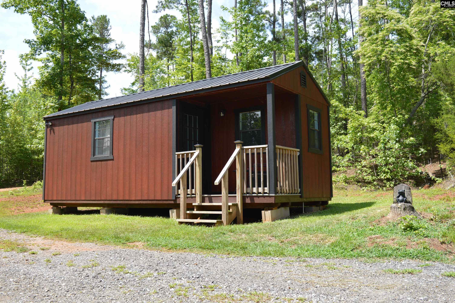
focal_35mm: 36
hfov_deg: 53.2
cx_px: 228
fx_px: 455
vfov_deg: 36.8
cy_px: 152
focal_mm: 24
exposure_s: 1/200
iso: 100
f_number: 7.1
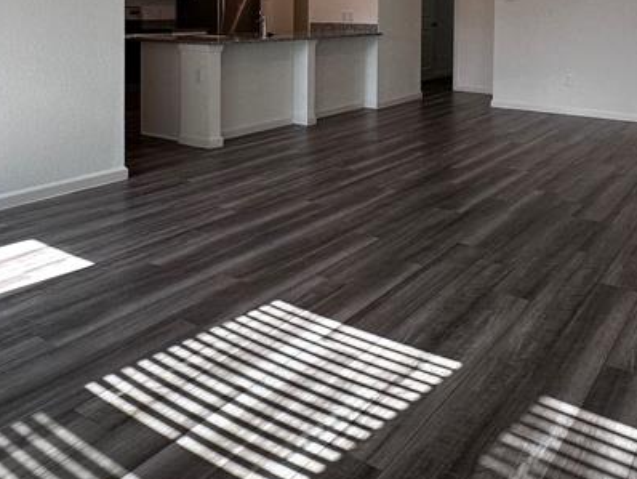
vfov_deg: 36.3
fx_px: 663
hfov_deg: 51.3
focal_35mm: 36
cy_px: 16
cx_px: 341
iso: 100
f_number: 2.2
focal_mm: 2.22
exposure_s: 1/120
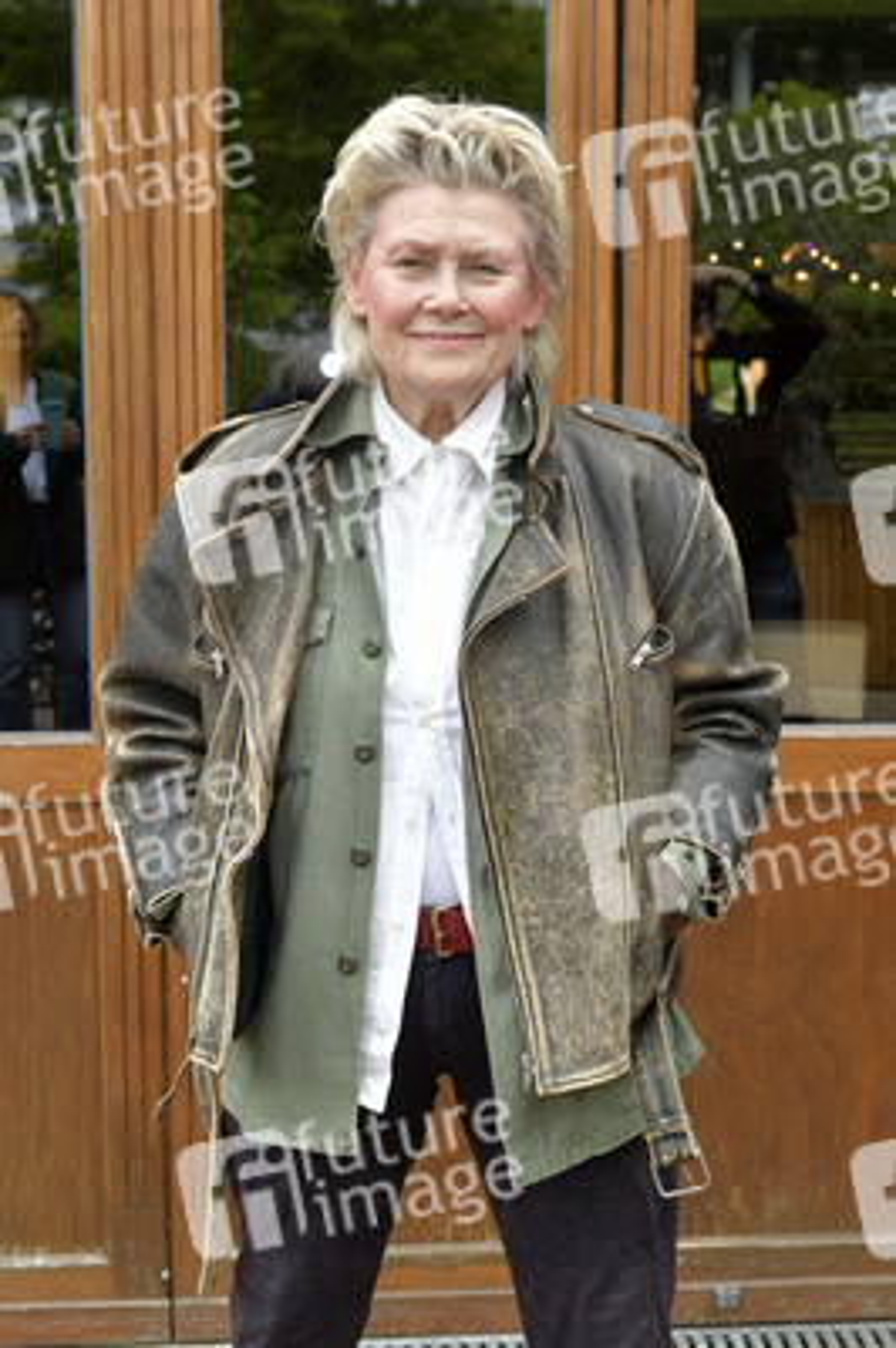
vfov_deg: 36.3
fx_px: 2057
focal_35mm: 55
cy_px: 674
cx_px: 448
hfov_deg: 24.6
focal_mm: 55
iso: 320
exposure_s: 1/160
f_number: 8
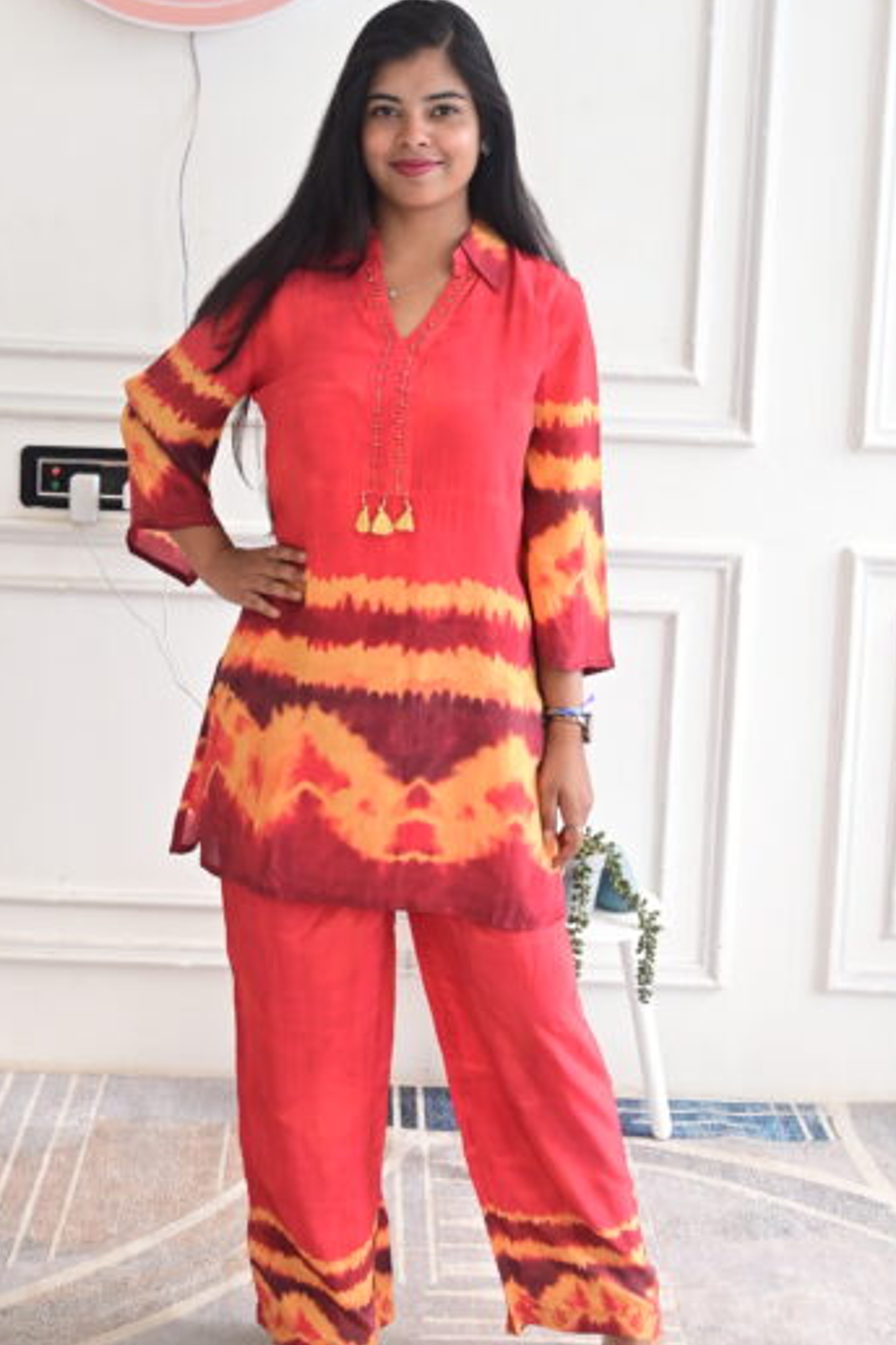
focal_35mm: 54
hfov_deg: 25.0
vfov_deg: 36.4
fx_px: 2016
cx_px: 378
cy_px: 411
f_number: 6.3
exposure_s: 1/200
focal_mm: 31
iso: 640
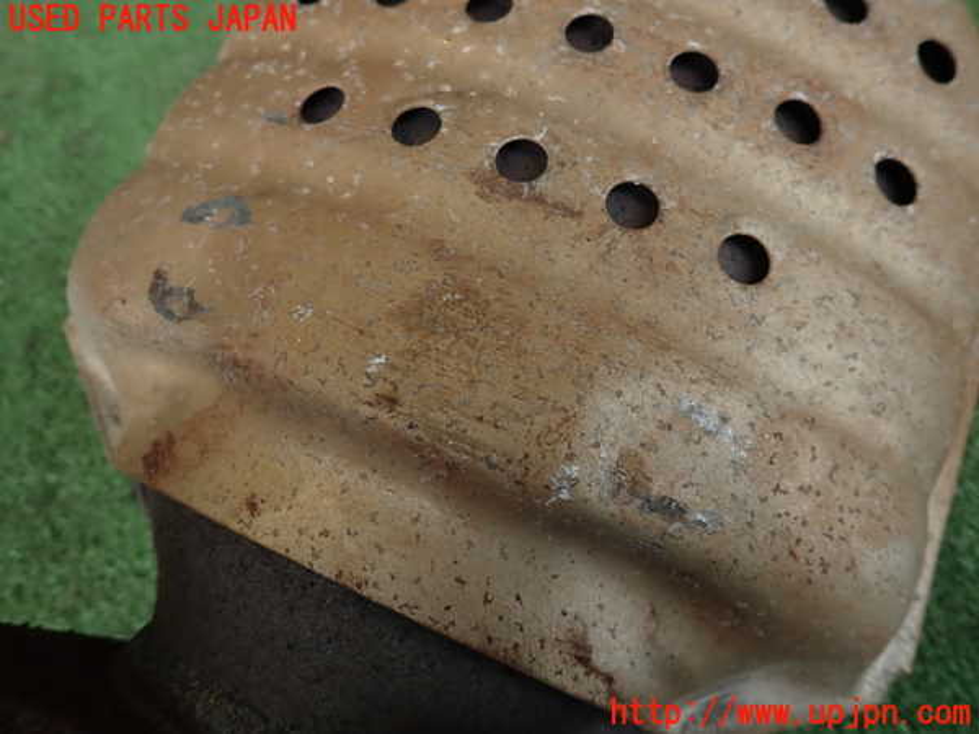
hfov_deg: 69.4
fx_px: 707
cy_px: 367
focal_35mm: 25
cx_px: 490
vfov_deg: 54.9
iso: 100
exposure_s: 1/100
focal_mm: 4.5
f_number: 2
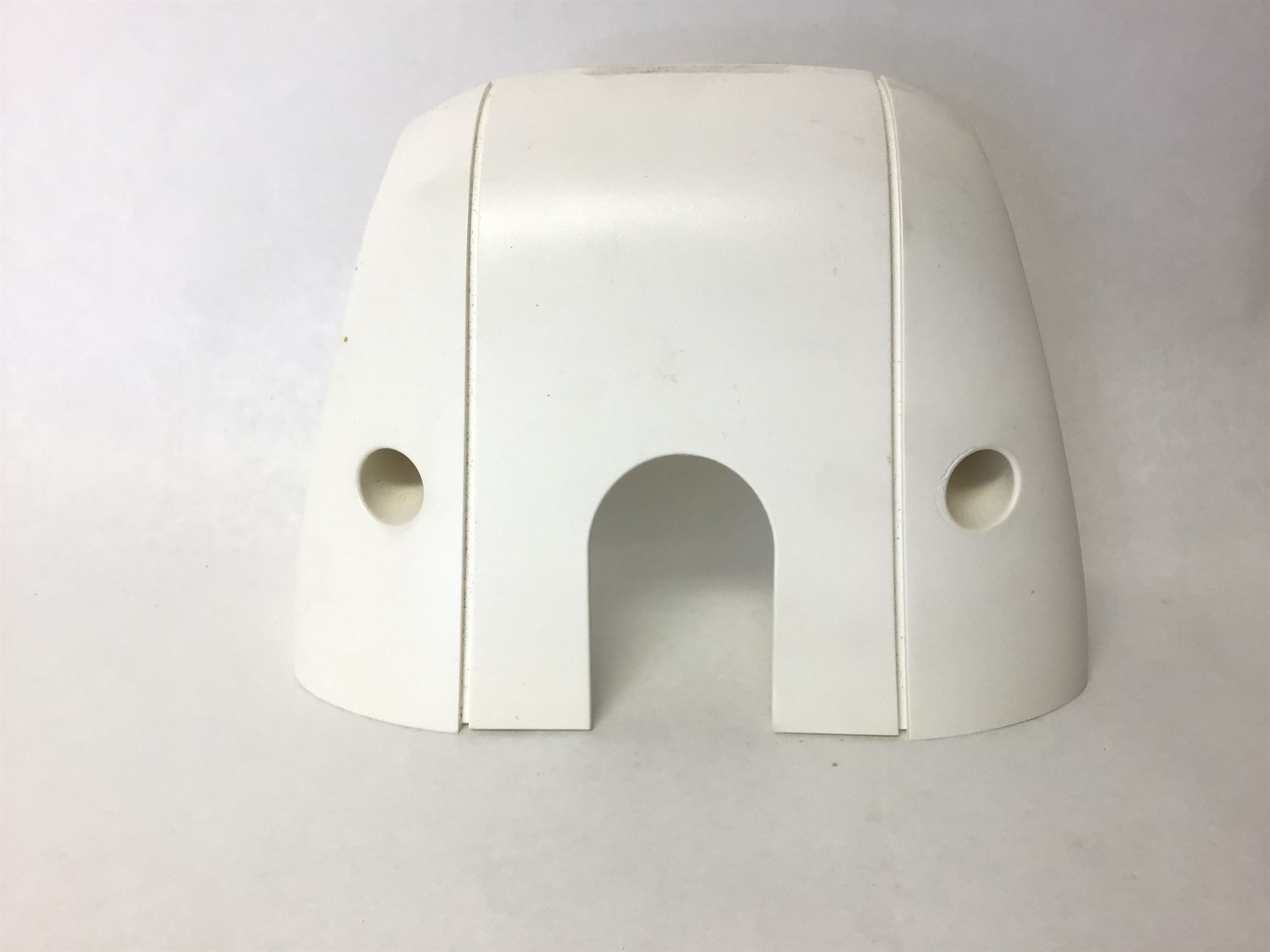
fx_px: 1137
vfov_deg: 45.4
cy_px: 476
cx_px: 635
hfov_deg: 58.4
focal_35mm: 31
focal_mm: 3.3
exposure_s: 1/60
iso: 32
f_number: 2.4
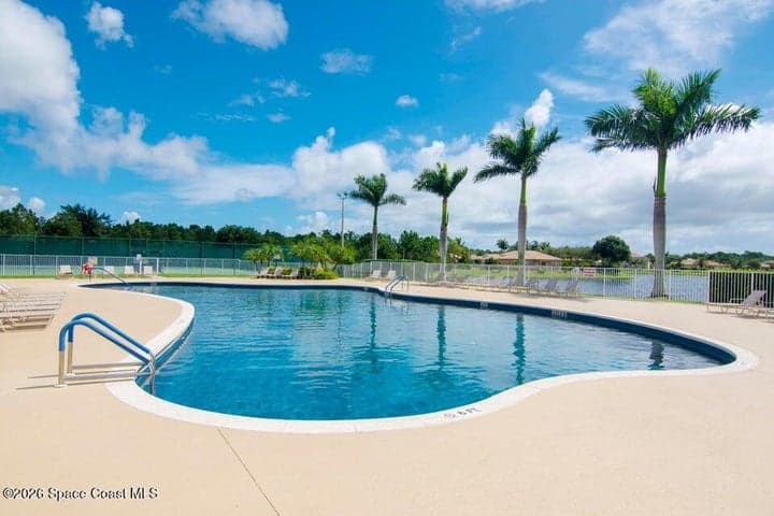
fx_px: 419
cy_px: 258
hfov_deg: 85.4
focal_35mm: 20
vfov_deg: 63.2
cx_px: 387
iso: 100
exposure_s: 1/250
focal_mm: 13
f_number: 10
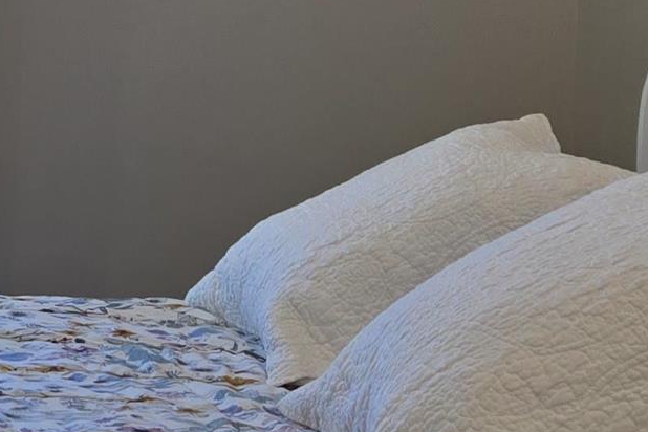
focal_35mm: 119
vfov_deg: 11.4
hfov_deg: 15.7
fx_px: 2142
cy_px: 23
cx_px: -340
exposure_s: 1/120
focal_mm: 5.4
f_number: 1.8
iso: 40
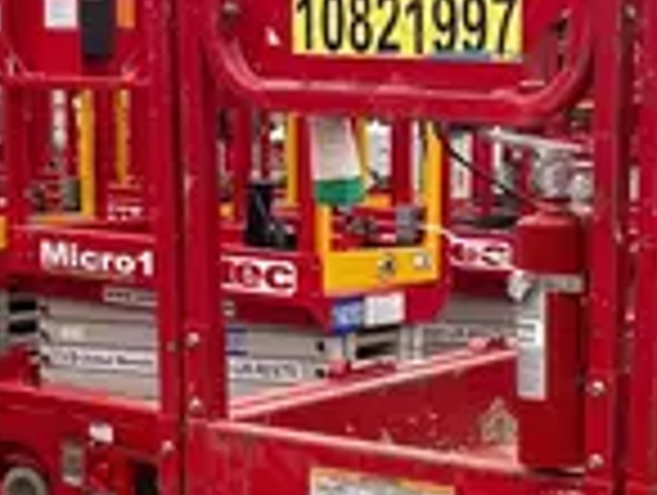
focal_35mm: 98
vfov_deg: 15.0
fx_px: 1863
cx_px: 590
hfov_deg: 19.6
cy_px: 425
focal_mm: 4.25
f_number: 1.8
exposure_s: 1/393
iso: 32
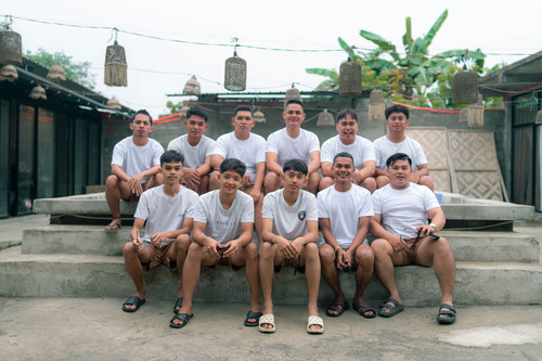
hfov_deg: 54.5
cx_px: 271
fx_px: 527
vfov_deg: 37.8
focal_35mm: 35
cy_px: 180
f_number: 2
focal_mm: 35
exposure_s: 1/400
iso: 160
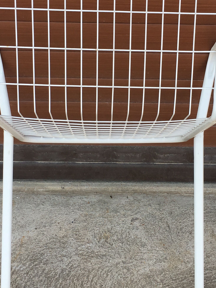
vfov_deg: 32.2
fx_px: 499
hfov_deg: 24.4
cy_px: 133
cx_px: 117
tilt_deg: -46.6
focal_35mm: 60
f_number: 2.2
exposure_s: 1/351
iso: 25
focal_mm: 4.15
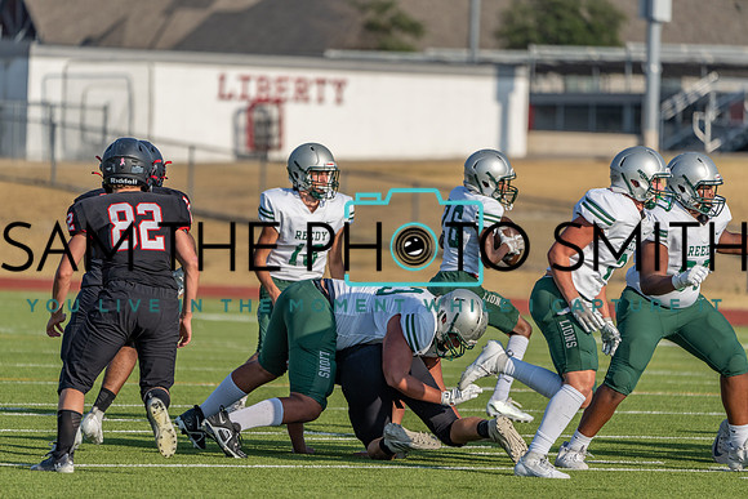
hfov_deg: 5.2
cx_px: 374
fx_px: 8313
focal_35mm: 400
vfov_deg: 3.4
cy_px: 250
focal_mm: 400
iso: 125
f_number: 5.6
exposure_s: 1/1250
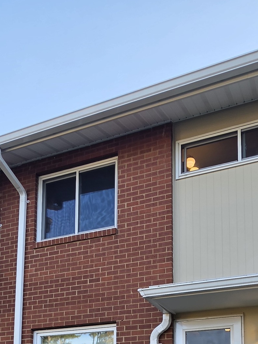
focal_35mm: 38
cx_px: 135
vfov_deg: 40.1
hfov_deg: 37.7
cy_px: 375
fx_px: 378
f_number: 1.9
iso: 20
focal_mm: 2.2
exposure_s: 1/120
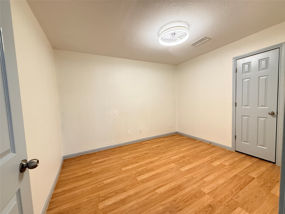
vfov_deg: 85.7
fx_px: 115
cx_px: 142
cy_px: 107
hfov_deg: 102.1
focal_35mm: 14
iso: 400
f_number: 2.2
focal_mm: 2.22
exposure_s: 1/60
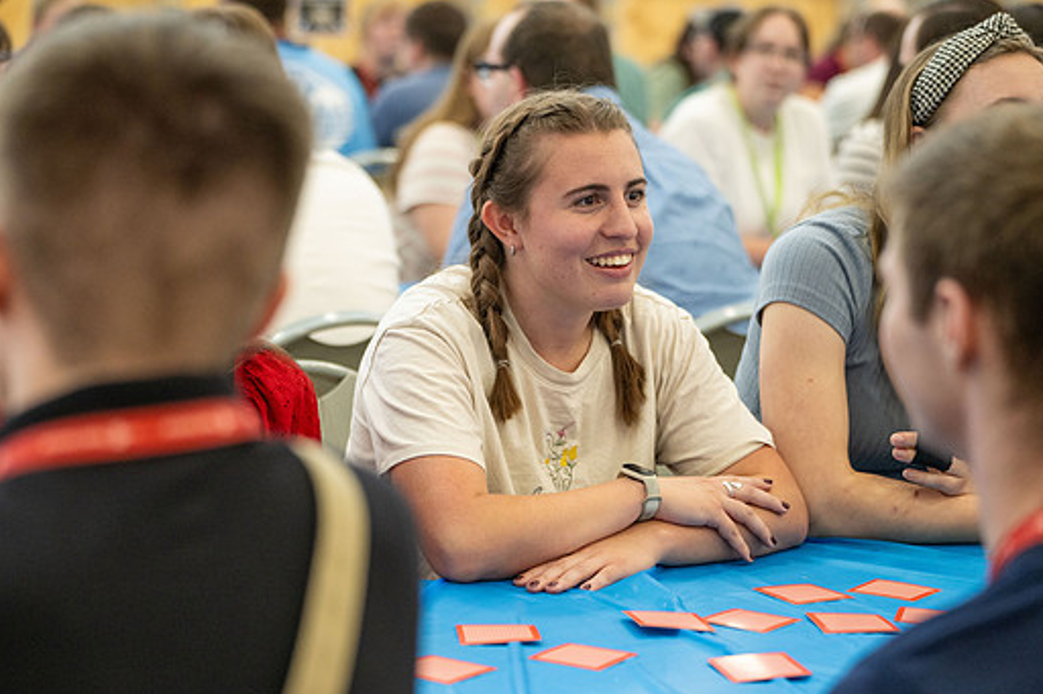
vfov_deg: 13.8
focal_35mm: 99
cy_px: 382
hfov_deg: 20.6
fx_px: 2867
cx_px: 536
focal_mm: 80
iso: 800
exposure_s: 1/250
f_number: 2.8
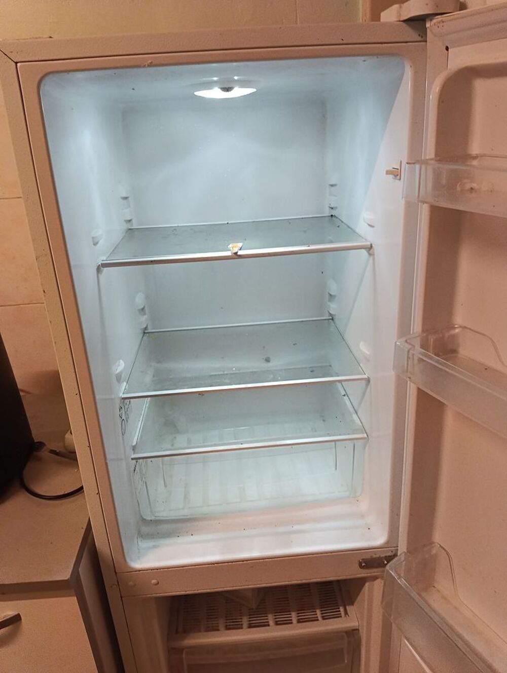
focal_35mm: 26
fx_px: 506
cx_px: 254
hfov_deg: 53.2
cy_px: 336
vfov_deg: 67.2
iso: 1145
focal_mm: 3.96
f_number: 1.8
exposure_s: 1/33.3
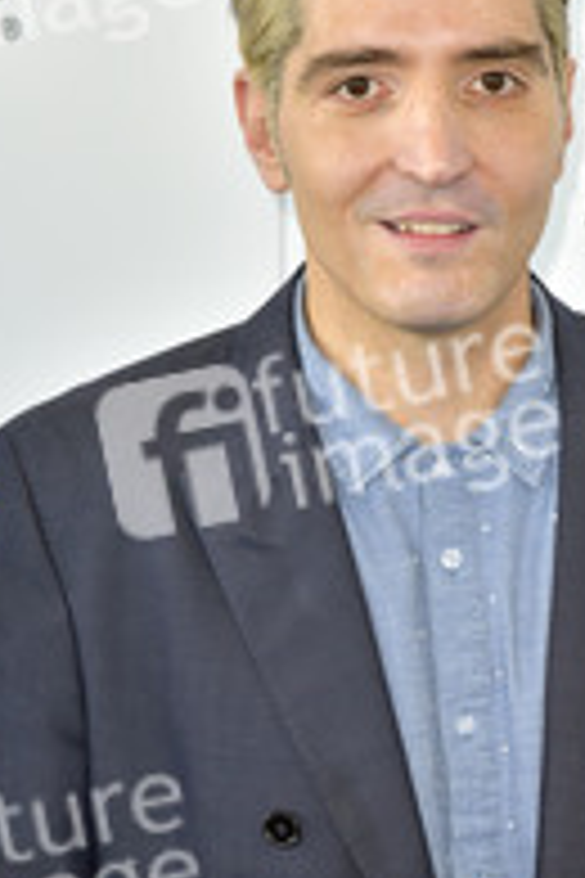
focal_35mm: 287
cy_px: 657
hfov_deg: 4.8
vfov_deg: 7.2
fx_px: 6995
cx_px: 461
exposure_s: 1/320
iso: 500
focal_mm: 140
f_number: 6.3
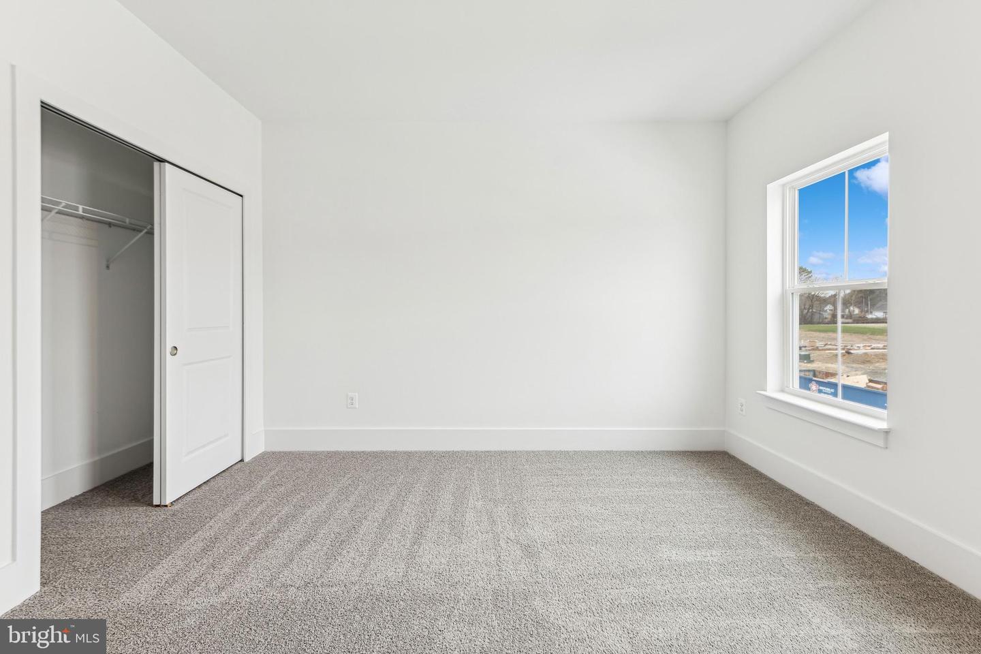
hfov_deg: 104.3
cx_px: 490
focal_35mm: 14
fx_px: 381
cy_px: 327
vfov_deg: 81.2
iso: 64
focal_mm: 14
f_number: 8
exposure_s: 1/8
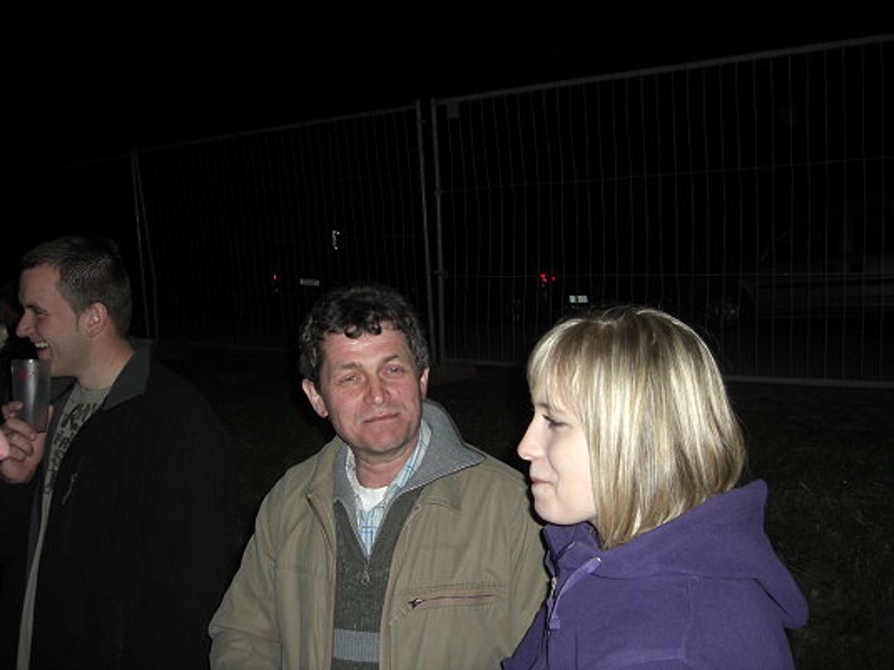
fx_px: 981
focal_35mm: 38
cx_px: 447
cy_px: 335
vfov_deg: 37.7
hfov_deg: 49.0
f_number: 2.8
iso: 200
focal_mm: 7.9
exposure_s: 1/60
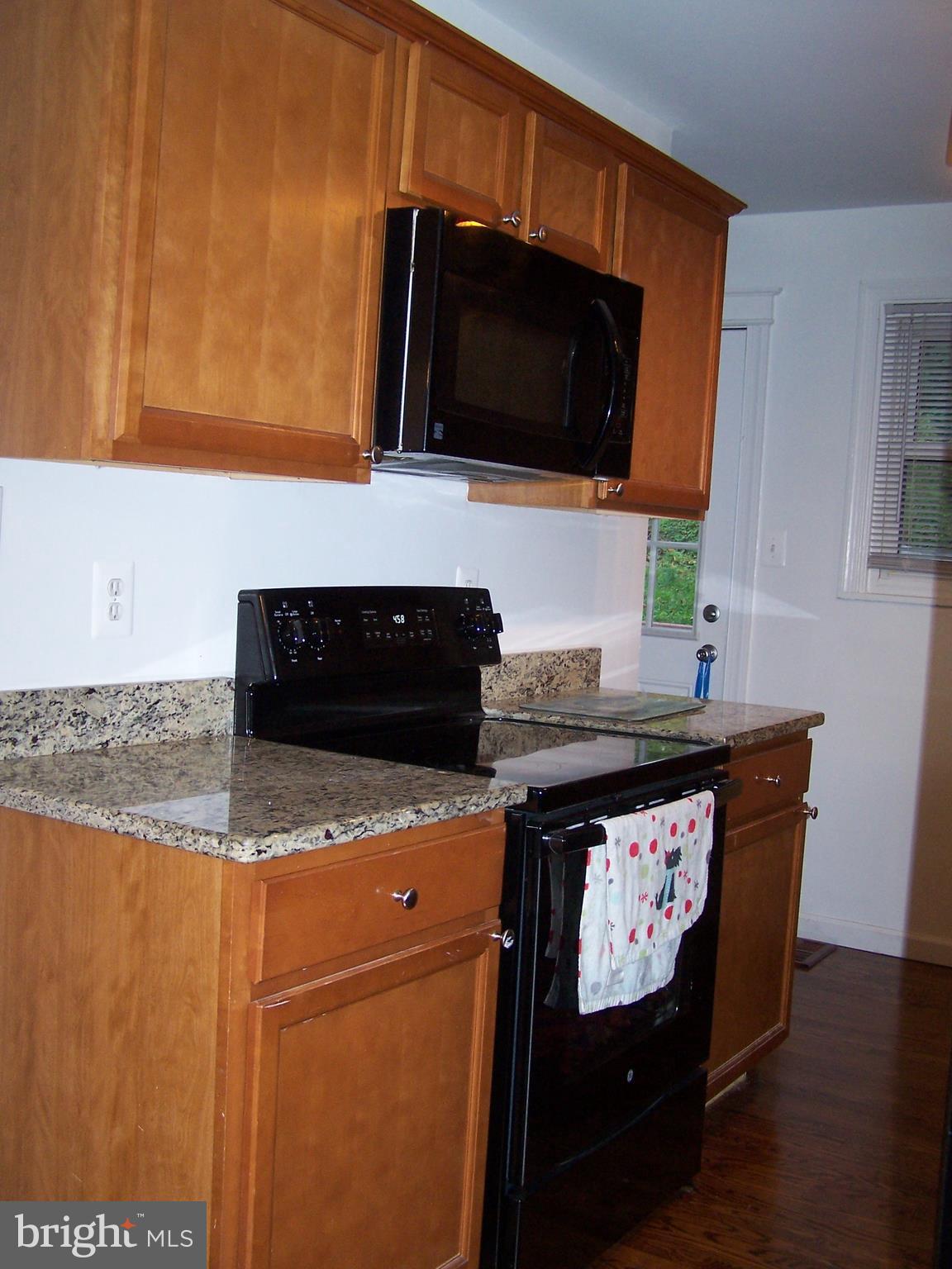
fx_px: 1393
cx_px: 476
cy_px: 634
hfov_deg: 37.7
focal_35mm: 38
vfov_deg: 49.0
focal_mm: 6.3
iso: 140
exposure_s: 1/60
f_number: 2.8
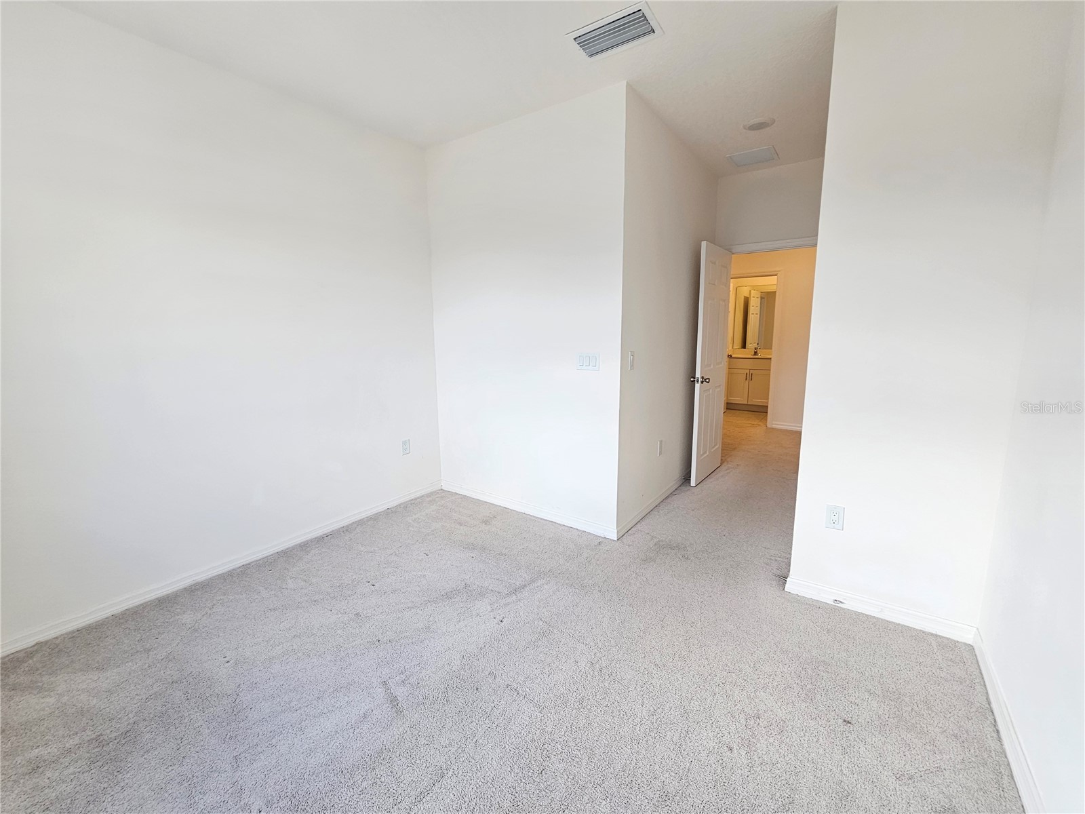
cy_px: 407
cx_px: 542
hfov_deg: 106.2
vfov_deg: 89.9
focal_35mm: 13
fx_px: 407
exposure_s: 1/60
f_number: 2.2
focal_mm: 2.2
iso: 100
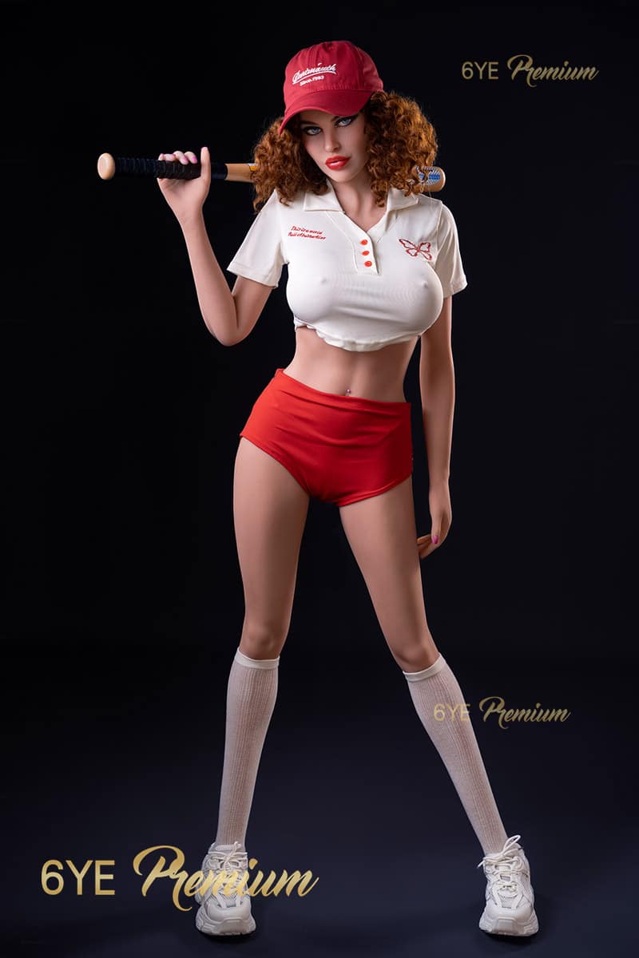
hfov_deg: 23.0
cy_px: 479
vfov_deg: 33.9
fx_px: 1571
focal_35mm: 59
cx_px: 320
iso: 50
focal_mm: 59
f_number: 4
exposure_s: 1/100
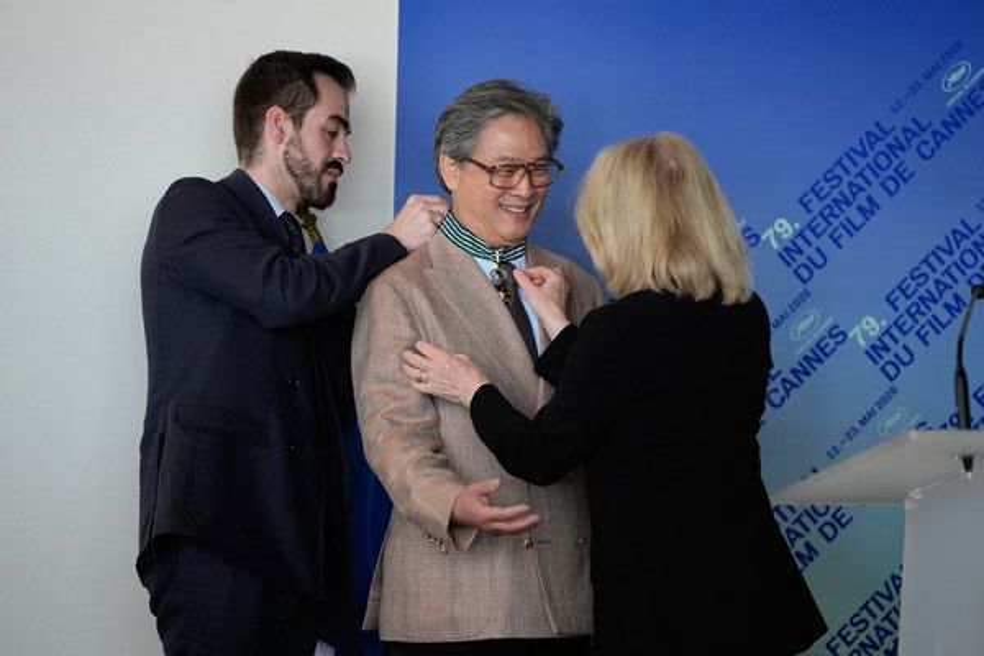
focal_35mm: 136
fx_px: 3717
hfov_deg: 15.1
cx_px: 492
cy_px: 328
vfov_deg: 10.1
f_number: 2.8
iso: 2000
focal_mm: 136
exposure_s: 1/400
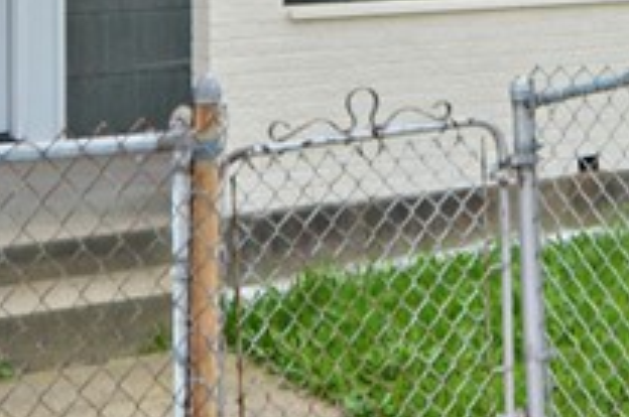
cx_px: 543
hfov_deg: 21.3
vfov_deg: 13.6
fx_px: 1640
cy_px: -218
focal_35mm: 94
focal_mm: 12
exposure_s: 1/200
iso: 100
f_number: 7.1
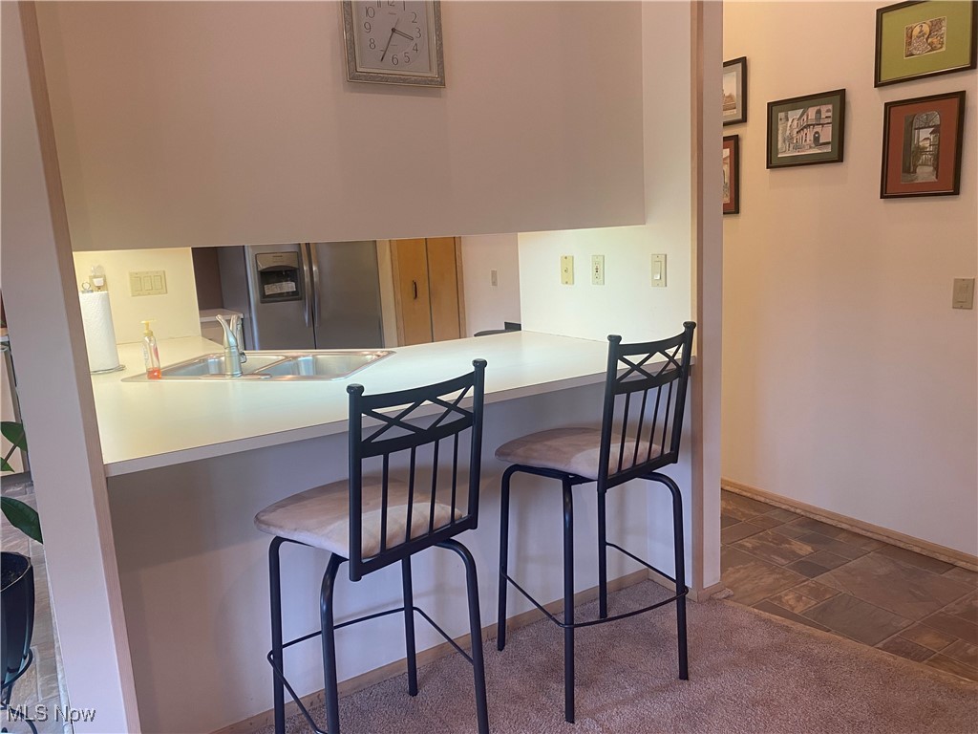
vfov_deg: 53.1
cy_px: 367
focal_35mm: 26
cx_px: 489
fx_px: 735
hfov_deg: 67.3
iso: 80
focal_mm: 4.25
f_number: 1.8
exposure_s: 1/60
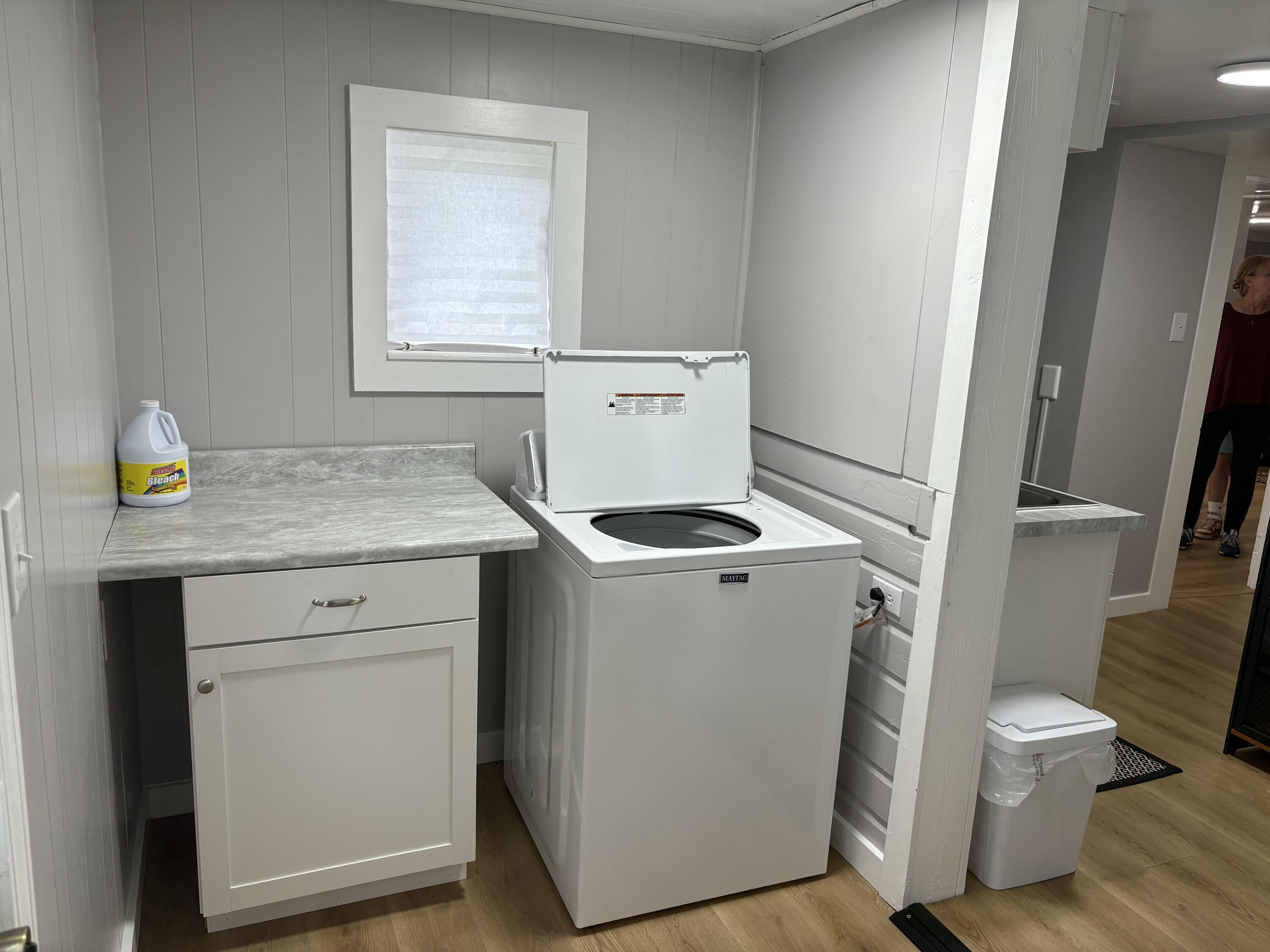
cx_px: 635
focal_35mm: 26
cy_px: 476
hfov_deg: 67.3
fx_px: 954
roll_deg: -2.4
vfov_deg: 53.1
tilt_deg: -12.5
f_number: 1.6
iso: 80
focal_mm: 5.96
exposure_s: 1/121
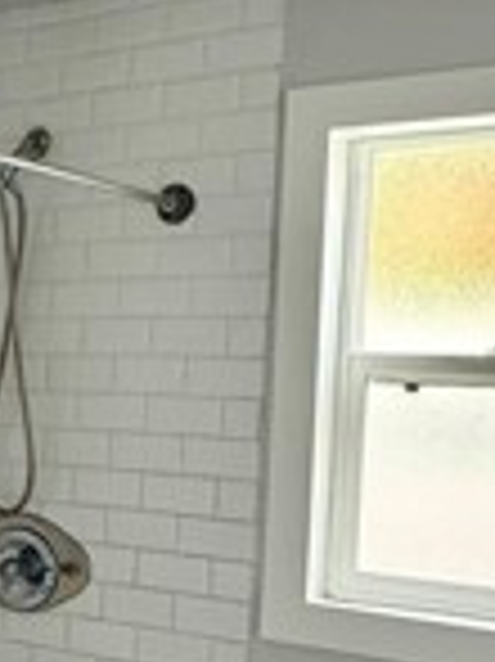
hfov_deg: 21.9
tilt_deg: -3.1
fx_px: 1165
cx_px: -122
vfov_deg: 31.4
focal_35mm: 61
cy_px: 450
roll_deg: -1.9
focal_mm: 2.22
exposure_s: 1/99
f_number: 2.2
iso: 160
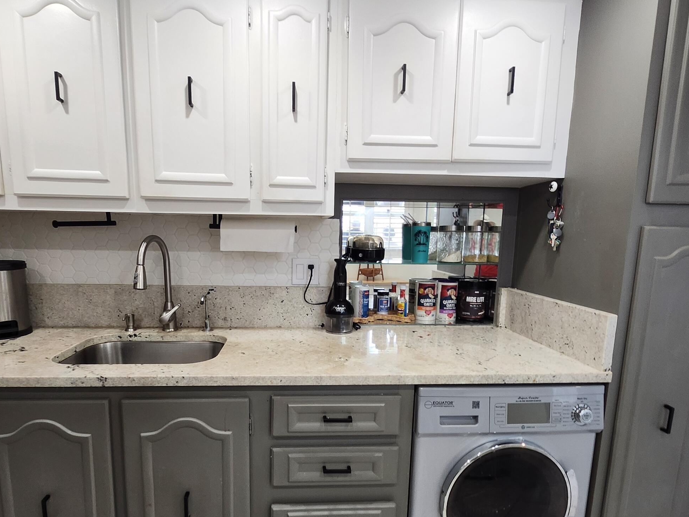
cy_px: 295
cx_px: 328
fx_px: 398
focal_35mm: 20
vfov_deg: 65.7
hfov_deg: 81.7
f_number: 2.2
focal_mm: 1.74
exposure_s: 1/60
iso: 100
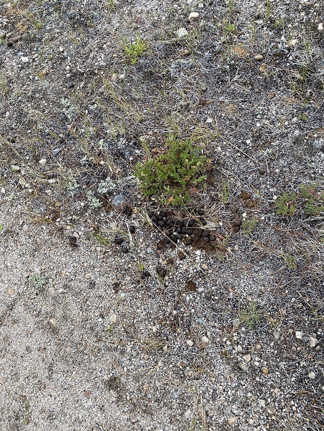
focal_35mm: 26
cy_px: 216
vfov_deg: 67.3
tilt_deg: -64.7
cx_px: 162
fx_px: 324
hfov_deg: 53.1
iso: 32
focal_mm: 4.25
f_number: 1.8
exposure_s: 1/591
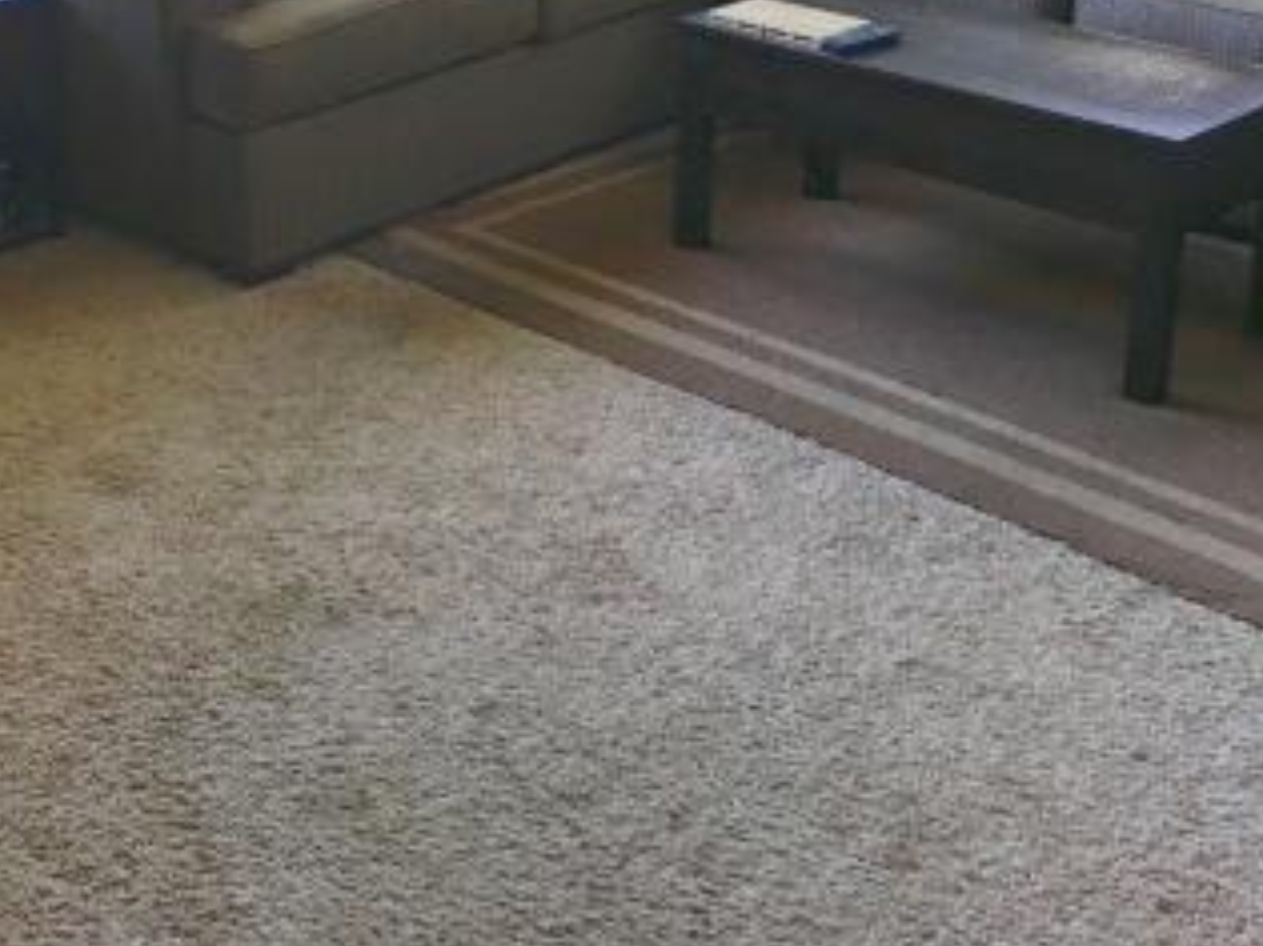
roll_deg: +0.8
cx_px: 217
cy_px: 8
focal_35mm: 59
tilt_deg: -14.1
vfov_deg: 23.8
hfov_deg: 31.7
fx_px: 2152
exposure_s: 1/30
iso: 80
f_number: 2.2
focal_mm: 4.15
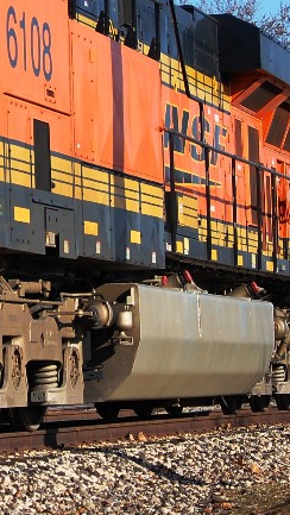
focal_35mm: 204
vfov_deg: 10.5
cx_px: -125
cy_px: 127
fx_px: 2788
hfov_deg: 5.9
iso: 200
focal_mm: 55
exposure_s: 1/1000
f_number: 4.5
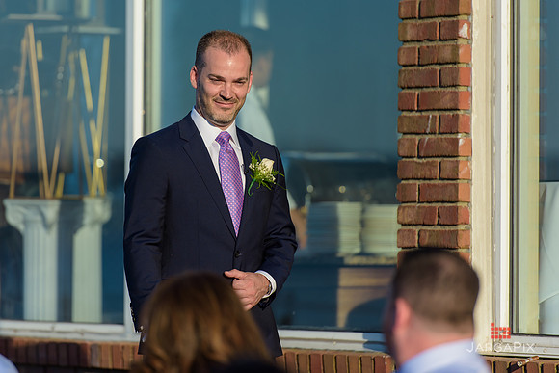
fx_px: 3764
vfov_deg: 5.7
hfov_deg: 8.5
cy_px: 147
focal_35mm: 242
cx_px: 220
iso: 200
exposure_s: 1/3200
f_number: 3.2
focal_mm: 200
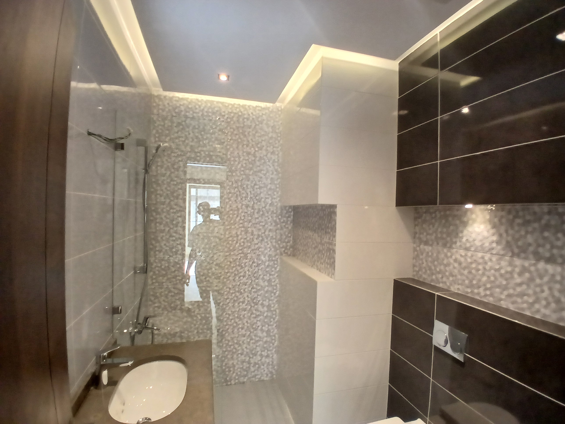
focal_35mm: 17
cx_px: 282
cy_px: 212
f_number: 2.2
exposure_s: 1/33.3
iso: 160
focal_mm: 1.4
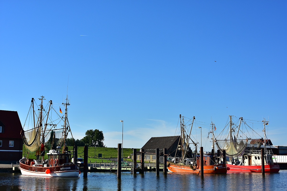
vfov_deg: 26.5
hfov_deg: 38.9
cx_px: 144
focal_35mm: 51
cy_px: 96
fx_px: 407
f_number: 5.6
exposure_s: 1/1600
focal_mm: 34
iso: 200
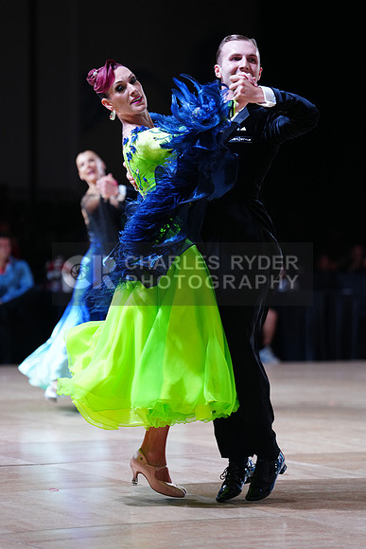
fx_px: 2149
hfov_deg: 9.7
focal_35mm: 141
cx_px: 183
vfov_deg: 14.5
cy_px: 274
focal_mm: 141
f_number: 2.8
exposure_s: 1/500
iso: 1000
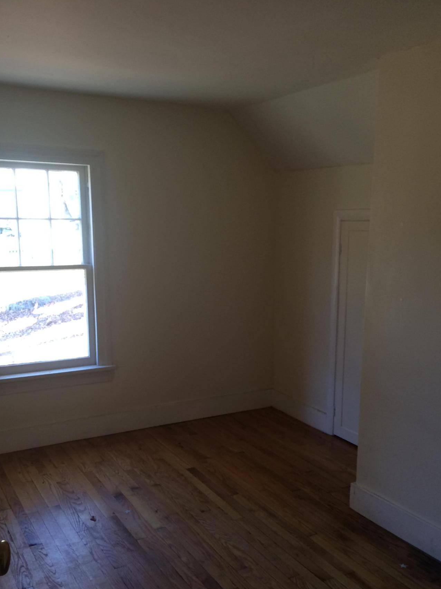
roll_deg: -0.7
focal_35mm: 34
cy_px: 337
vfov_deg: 53.8
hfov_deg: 41.8
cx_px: 215
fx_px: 578
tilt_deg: -11.0
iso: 40
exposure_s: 1/30
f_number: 2.2
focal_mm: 4.15
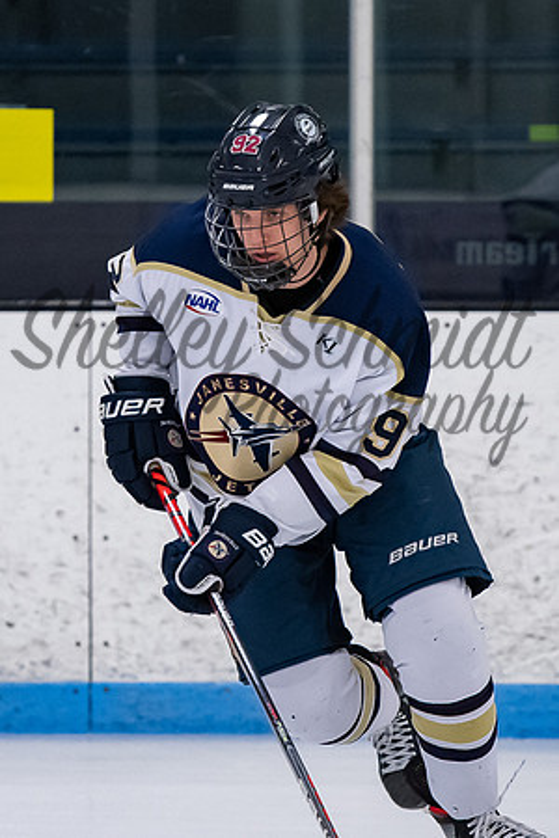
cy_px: 334
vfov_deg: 4.0
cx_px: 229
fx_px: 11879
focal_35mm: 510
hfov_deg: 2.7
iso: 2200
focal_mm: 185
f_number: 3.5
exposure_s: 1/800
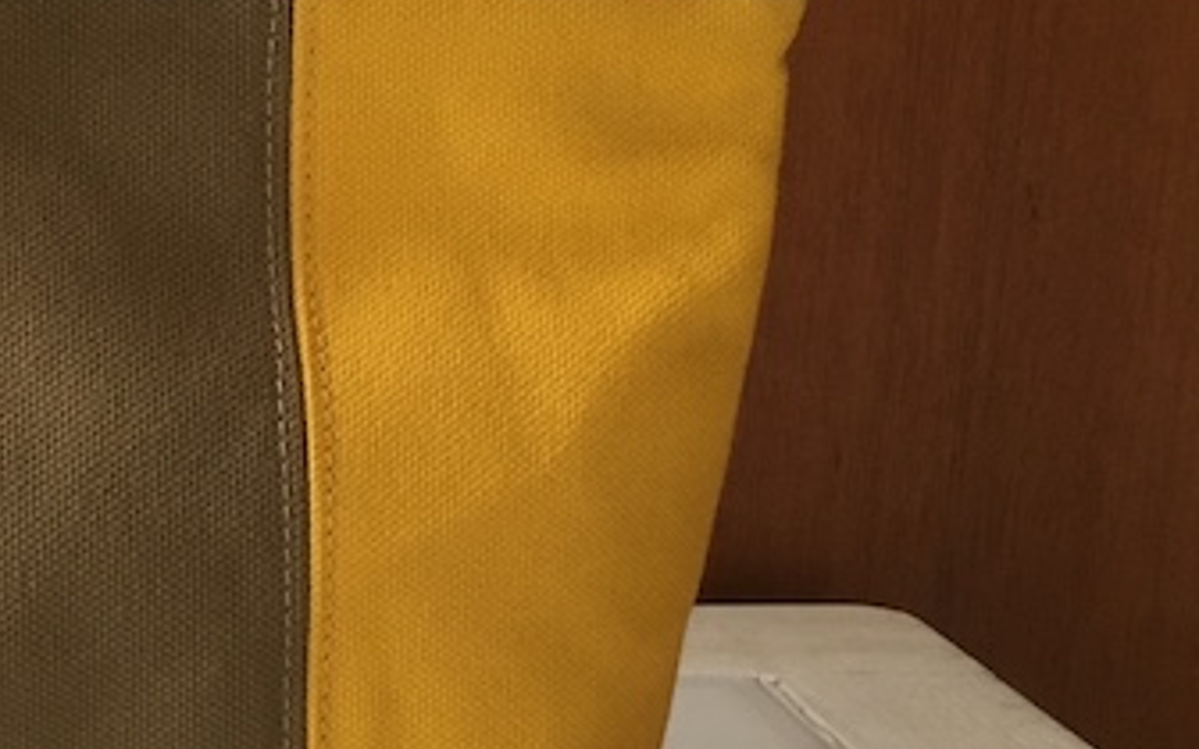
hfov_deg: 30.5
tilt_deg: -9.8
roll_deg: -2.0
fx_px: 2091
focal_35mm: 64
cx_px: 107
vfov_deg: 20.3
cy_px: 369
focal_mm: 4.15
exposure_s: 1/30
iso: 160
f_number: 2.2
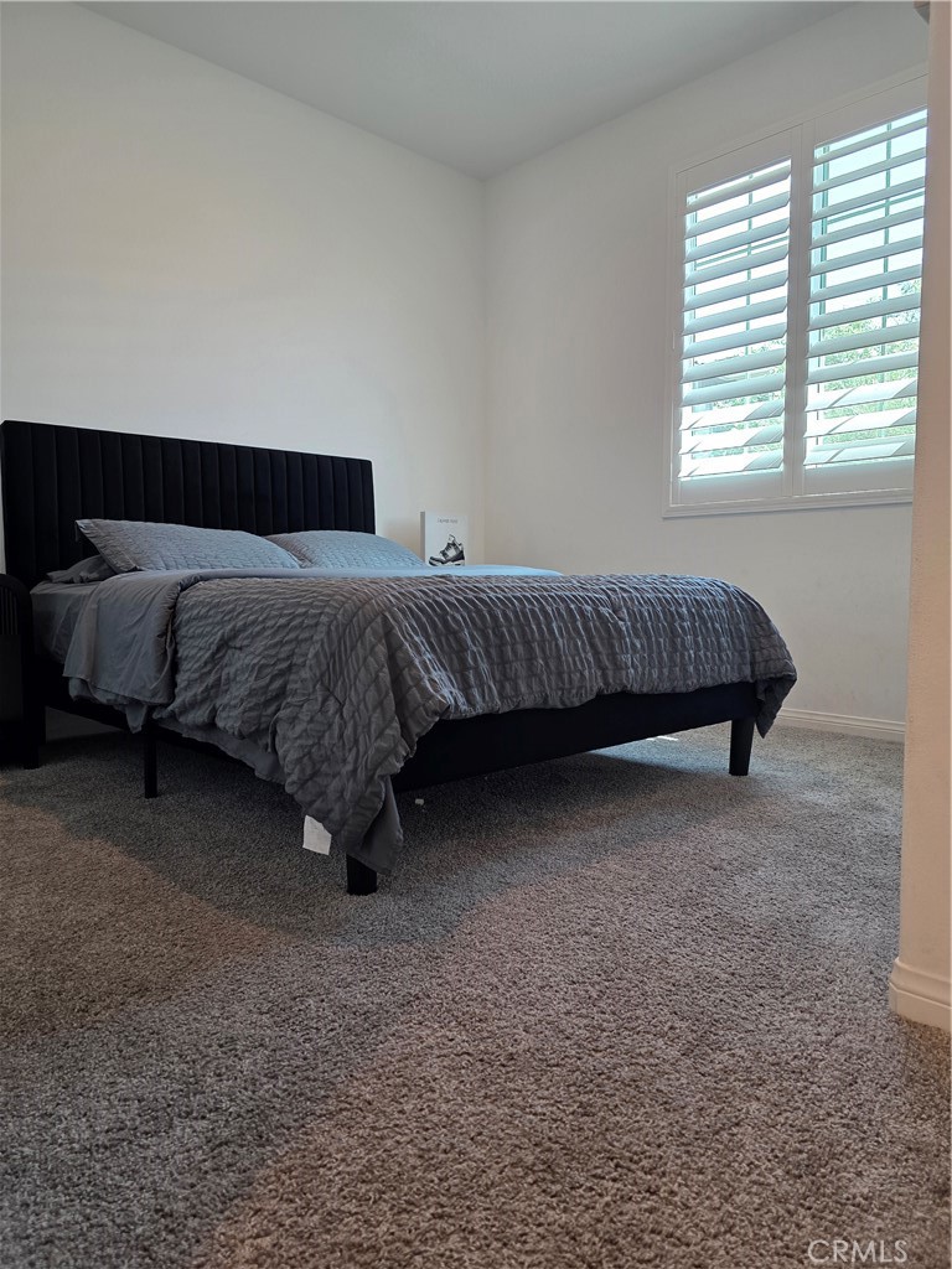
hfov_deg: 58.9
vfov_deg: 73.9
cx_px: 476
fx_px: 843
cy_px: 634
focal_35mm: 23
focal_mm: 6.3
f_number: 1.7
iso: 125
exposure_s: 1/120
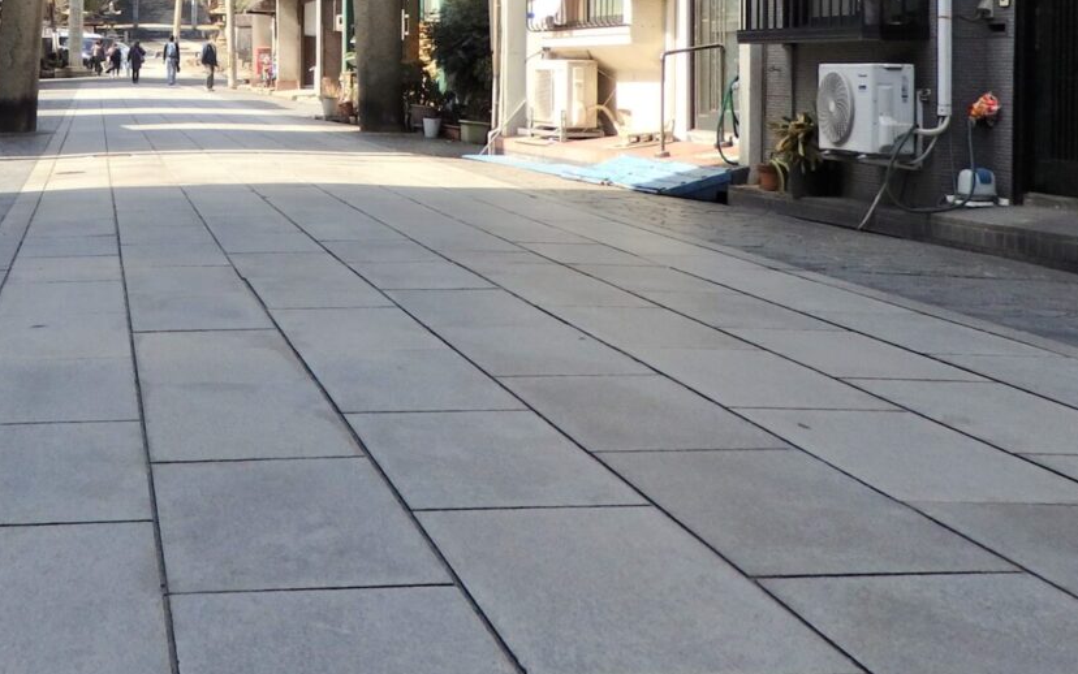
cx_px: 199
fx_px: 1411
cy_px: 166
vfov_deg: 26.5
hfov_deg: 40.0
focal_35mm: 48
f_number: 3
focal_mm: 4.5
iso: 125
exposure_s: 1/800
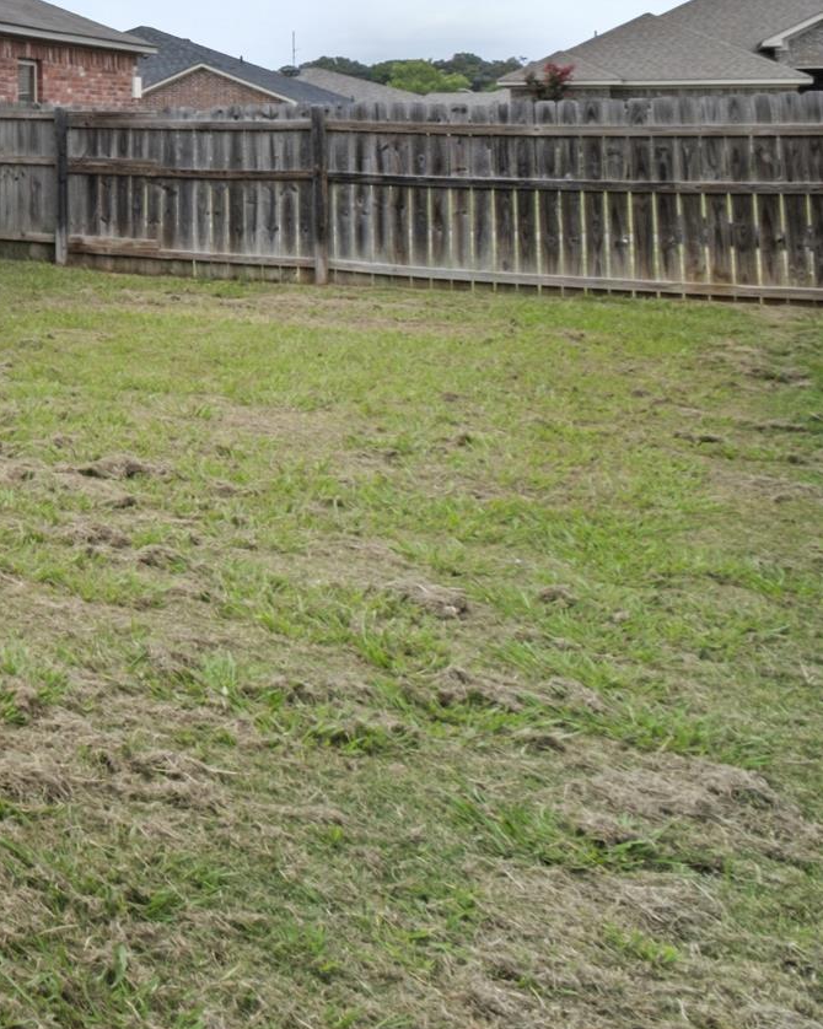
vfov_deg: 40.1
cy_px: 79
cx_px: -711
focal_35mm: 42
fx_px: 1279
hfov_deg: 21.1
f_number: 14
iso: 400
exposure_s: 1/160
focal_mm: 10
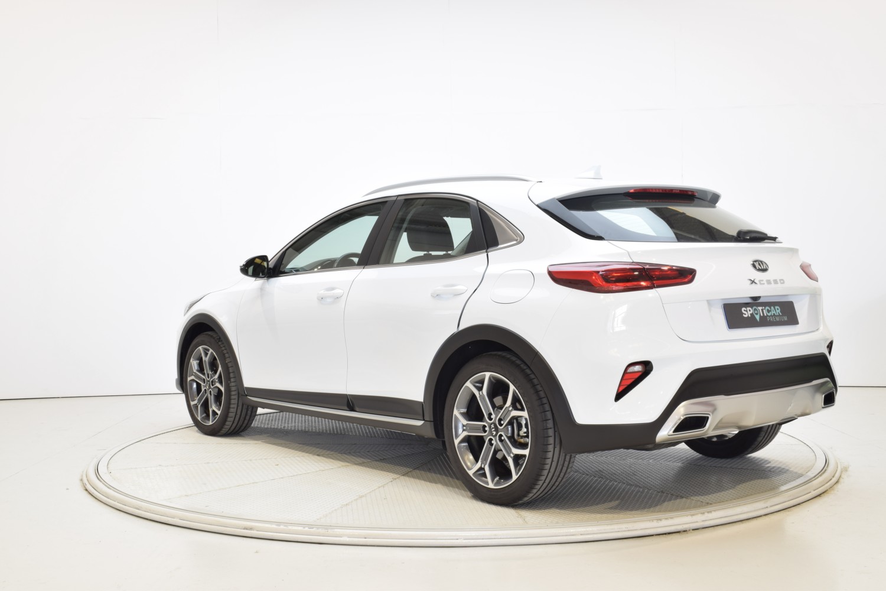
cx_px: 443
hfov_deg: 46.4
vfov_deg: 31.9
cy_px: 296
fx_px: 1034
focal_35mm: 42
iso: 100
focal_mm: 28
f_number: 16
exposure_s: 1/2
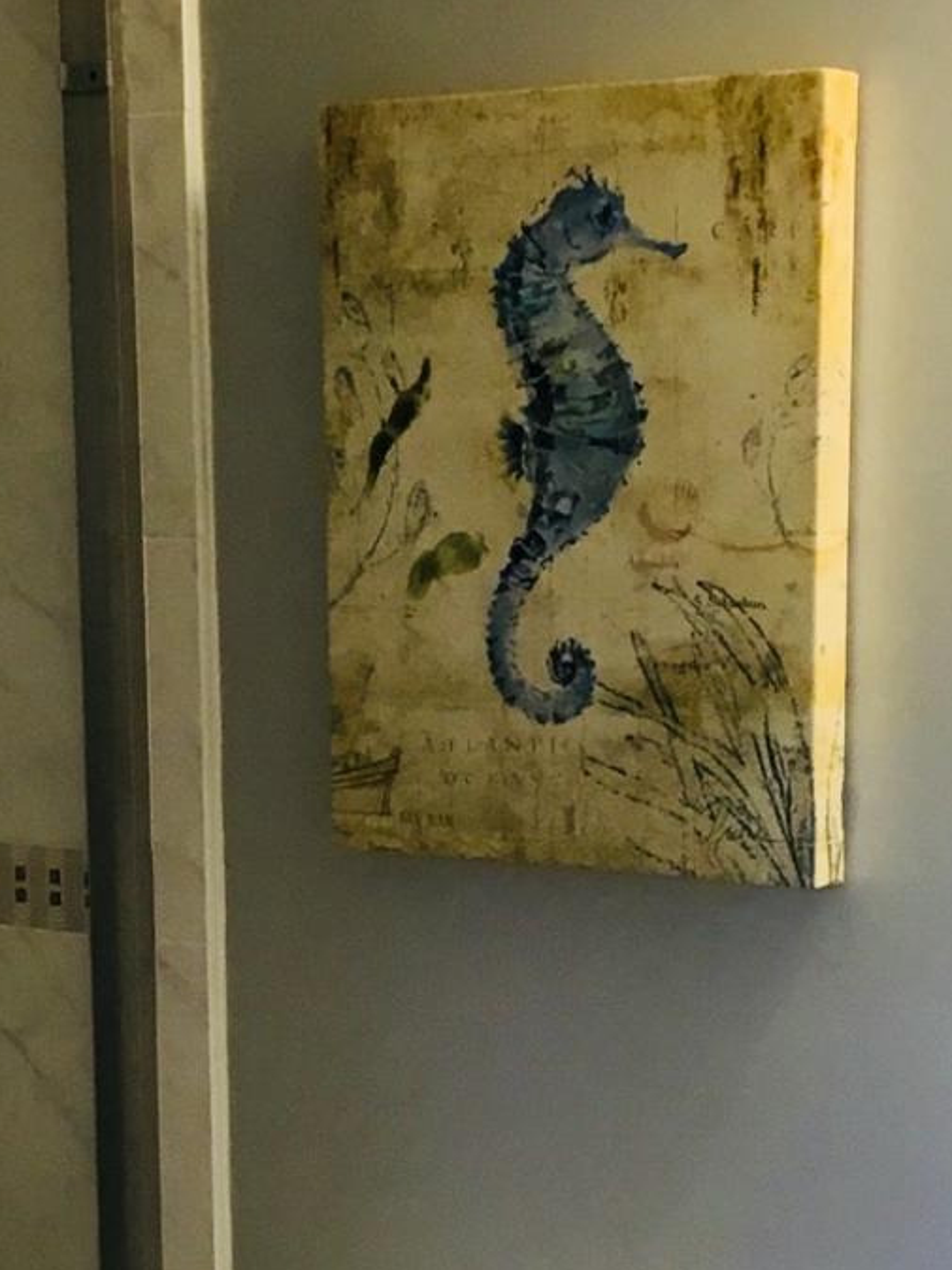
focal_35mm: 92
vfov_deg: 21.0
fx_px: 3376
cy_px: 1085
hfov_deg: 16.0
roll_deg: +1.5
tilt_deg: -10.2
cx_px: 539
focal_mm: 3.3
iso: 64
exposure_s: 1/30
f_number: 2.4
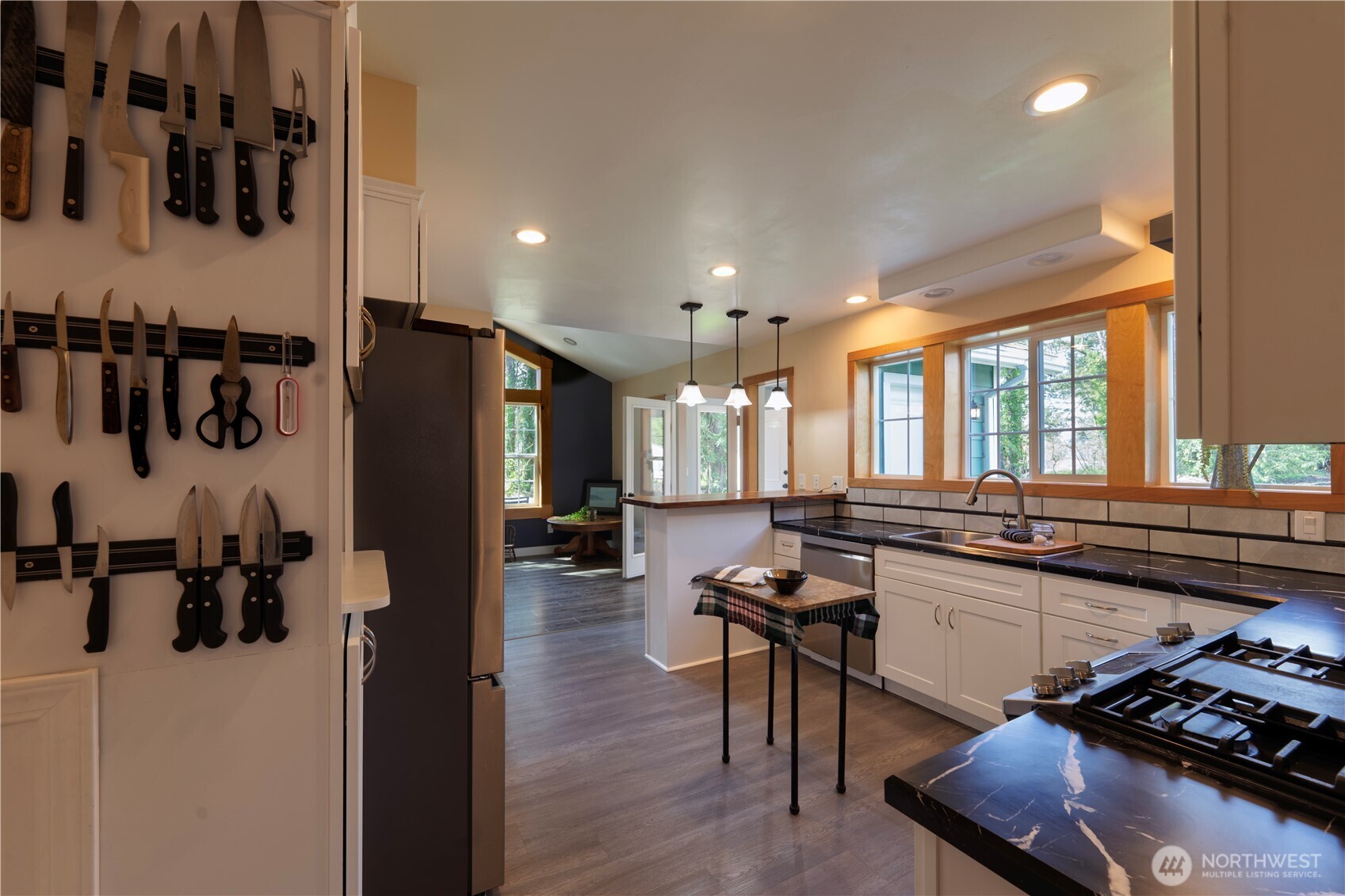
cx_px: 672
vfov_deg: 81.2
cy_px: 448
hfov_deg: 104.3
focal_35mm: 14
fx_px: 523
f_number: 10
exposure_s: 1/2.5
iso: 50
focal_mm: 14
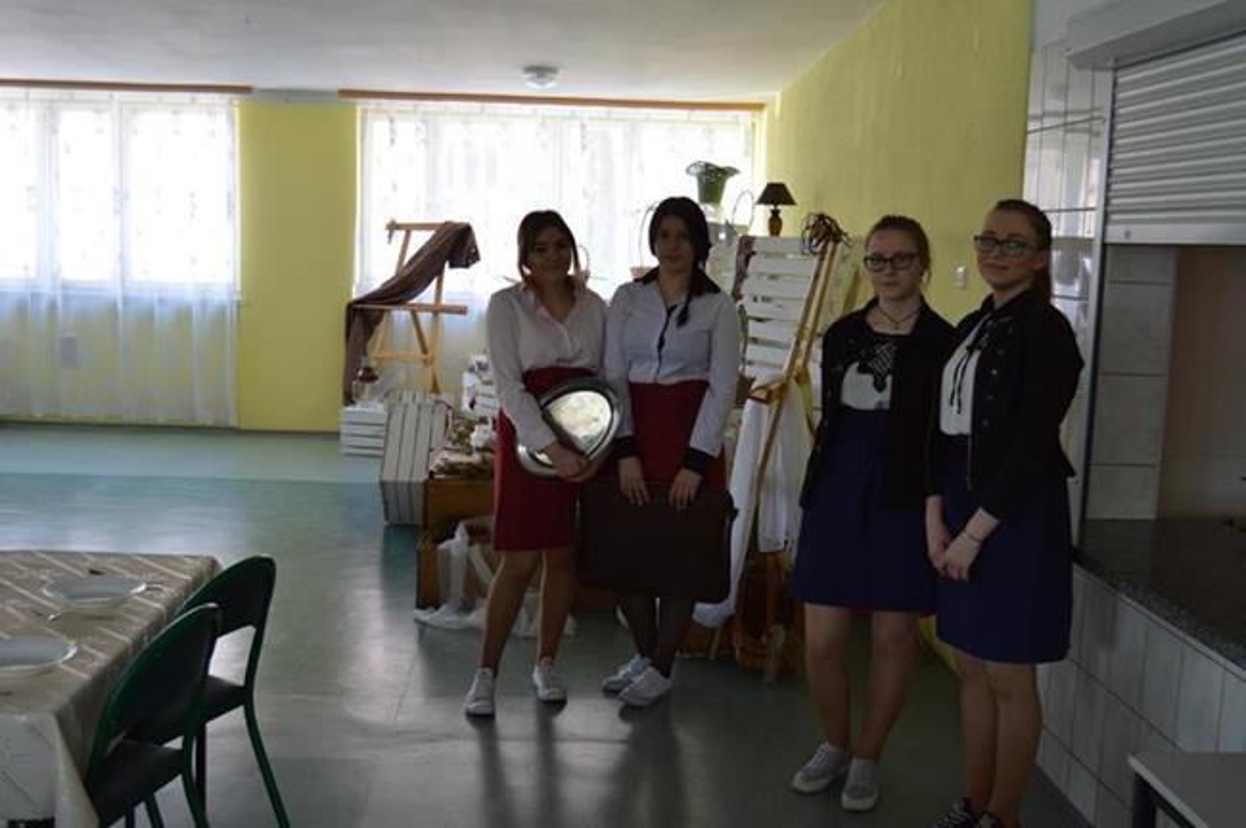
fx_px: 1348
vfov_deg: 34.1
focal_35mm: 39
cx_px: 623
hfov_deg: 49.6
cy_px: 414
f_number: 4
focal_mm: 26
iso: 400
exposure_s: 1/60
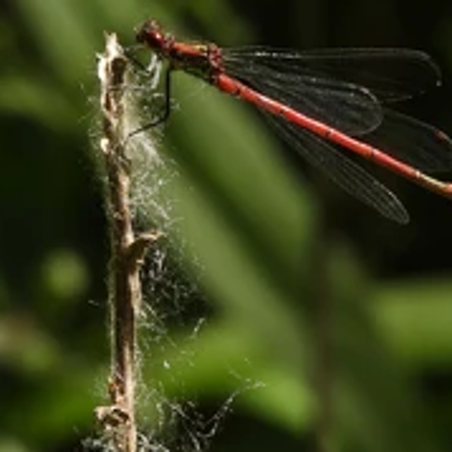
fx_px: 32737
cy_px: 56
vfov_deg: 0.8
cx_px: 245
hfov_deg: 0.8
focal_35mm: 2216
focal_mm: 125
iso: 100
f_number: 5.6
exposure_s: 1/200
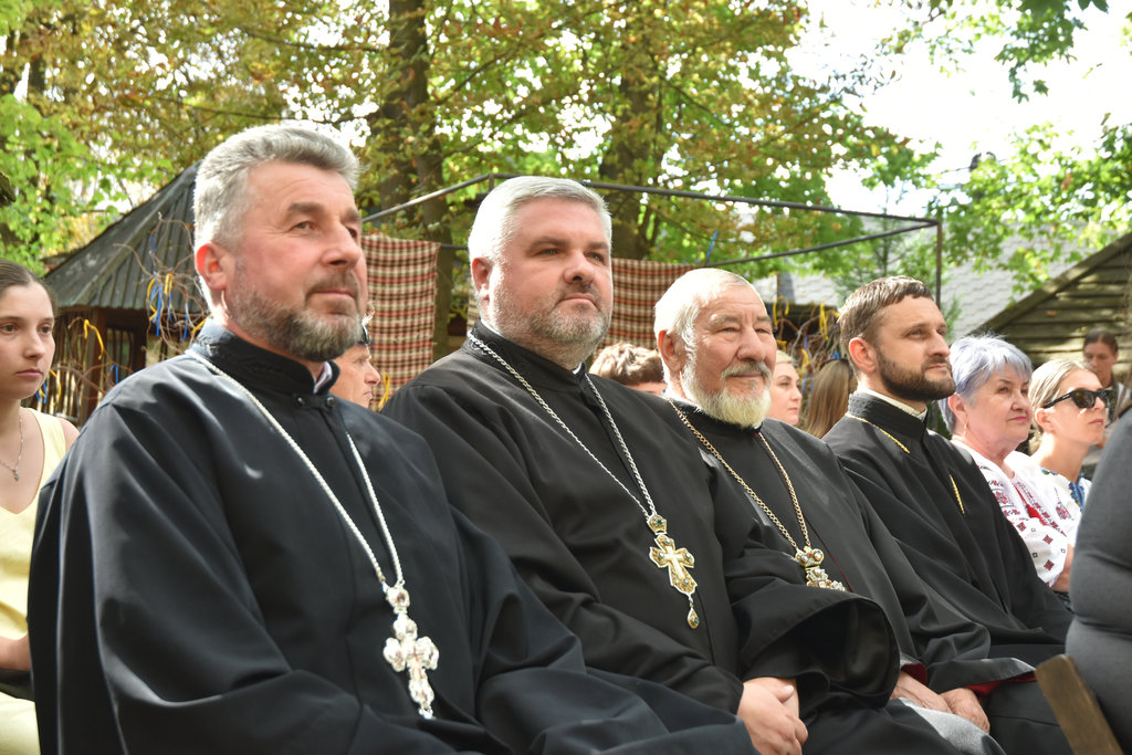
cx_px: 566
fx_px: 1792
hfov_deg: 35.0
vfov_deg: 23.8
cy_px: 378
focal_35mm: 57
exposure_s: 1/250
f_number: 4.5
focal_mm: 38
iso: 400
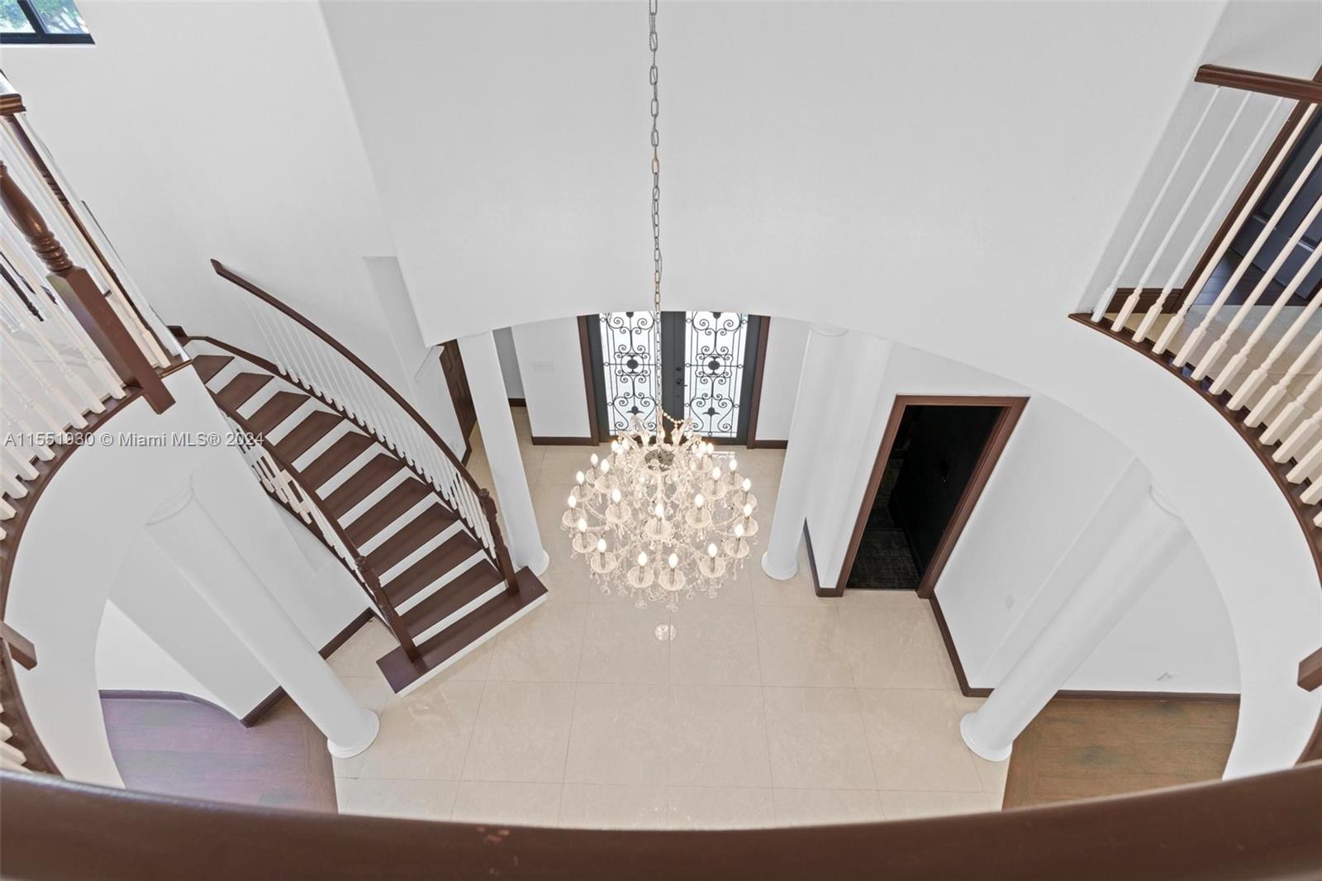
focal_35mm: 16
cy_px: 440
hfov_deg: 96.7
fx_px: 587
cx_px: 661
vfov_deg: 73.7
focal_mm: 16
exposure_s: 1/2.5
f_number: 9
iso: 200
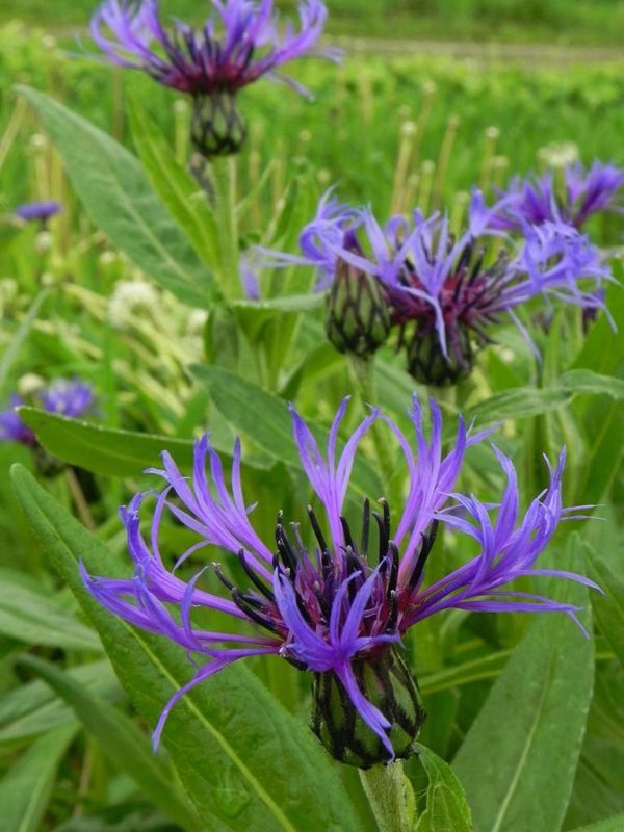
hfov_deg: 28.0
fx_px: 1250
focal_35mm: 52
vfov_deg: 36.8
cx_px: 312
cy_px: 416
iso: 160
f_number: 6.3
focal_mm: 9.2
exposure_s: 1/125
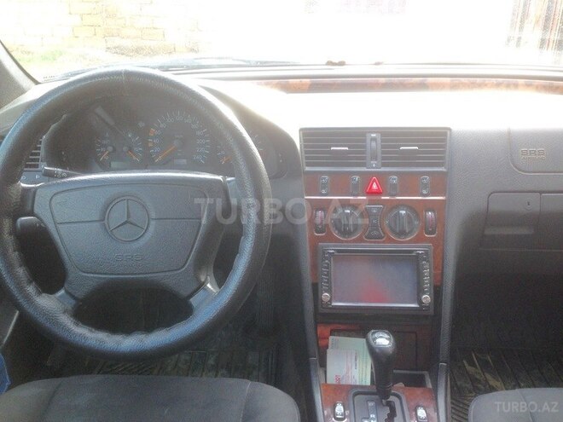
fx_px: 537
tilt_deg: -21.4
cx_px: 282
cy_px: 211
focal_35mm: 33
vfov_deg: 42.9
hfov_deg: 55.4
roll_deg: -0.8
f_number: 2.4
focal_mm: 4.12
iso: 64
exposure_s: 1/60
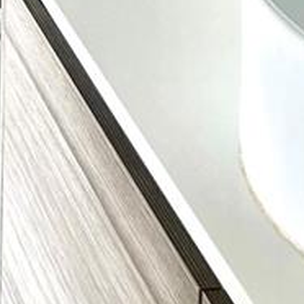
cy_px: -345
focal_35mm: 148
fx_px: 1470
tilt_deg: -10.0
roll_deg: +0.4
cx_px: -194
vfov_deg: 10.6
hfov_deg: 11.2
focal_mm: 5.7
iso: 125
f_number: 1.5
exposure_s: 1/121
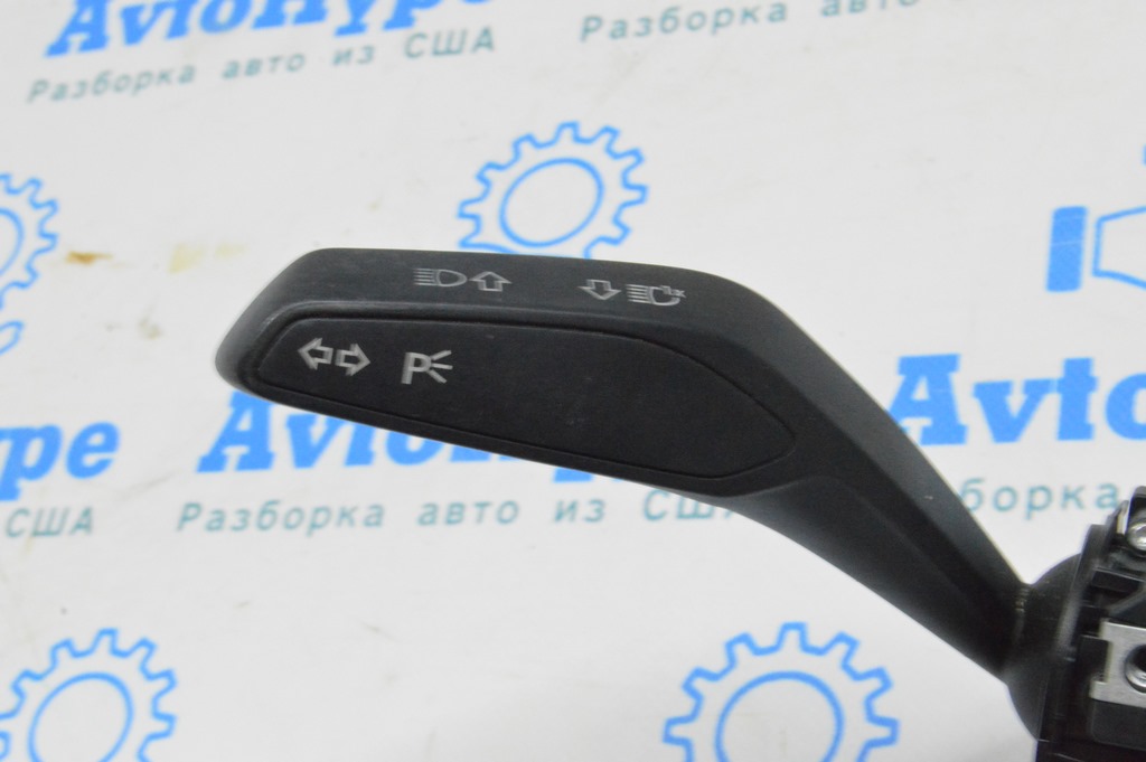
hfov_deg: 24.6
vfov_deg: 16.5
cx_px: 573
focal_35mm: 82
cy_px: 381
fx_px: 2624
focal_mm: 55
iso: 6400
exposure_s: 1/15
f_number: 20
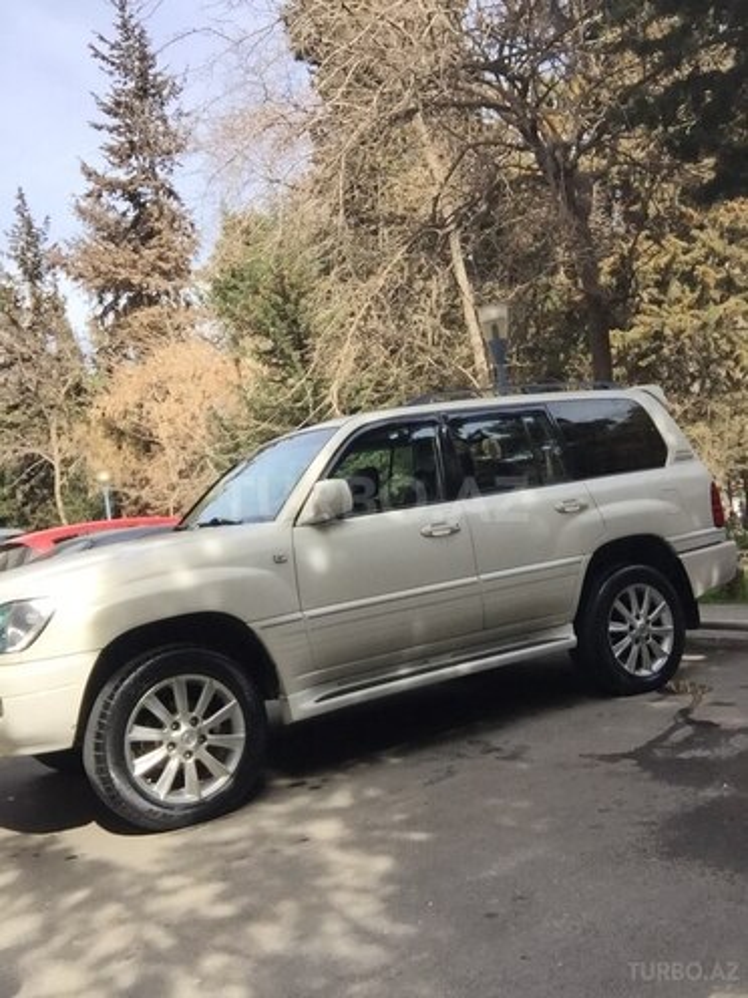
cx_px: 374
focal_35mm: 31
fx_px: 893
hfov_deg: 45.4
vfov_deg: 58.4
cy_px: 499
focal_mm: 2.65
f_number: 2.2
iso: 32
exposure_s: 1/349
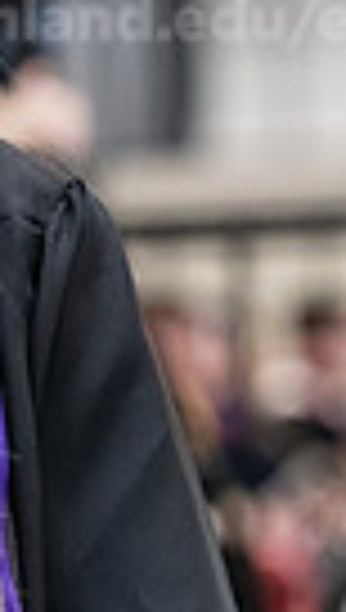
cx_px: -458
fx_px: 7612
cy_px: 115
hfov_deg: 2.6
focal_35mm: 469
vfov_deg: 4.6
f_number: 3.2
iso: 3200
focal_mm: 105
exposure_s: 1/200
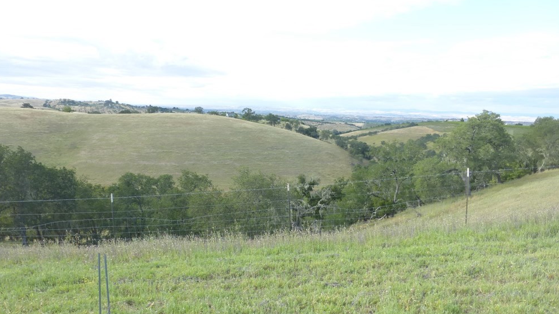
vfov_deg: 42.7
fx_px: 400
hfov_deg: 69.9
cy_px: 191
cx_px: 276
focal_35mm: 27
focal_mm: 4.3
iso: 100
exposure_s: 1/200
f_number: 4
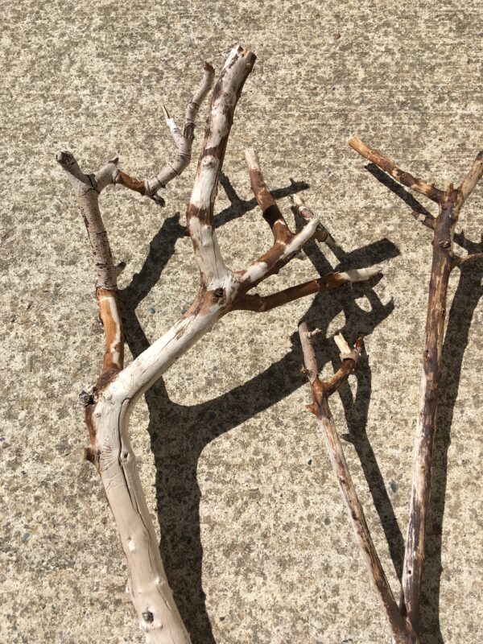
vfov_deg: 61.7
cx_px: 242
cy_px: 322
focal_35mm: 29
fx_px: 540
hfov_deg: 48.2
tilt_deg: -71.4
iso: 25
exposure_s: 1/3205
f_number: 2.2
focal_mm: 4.15
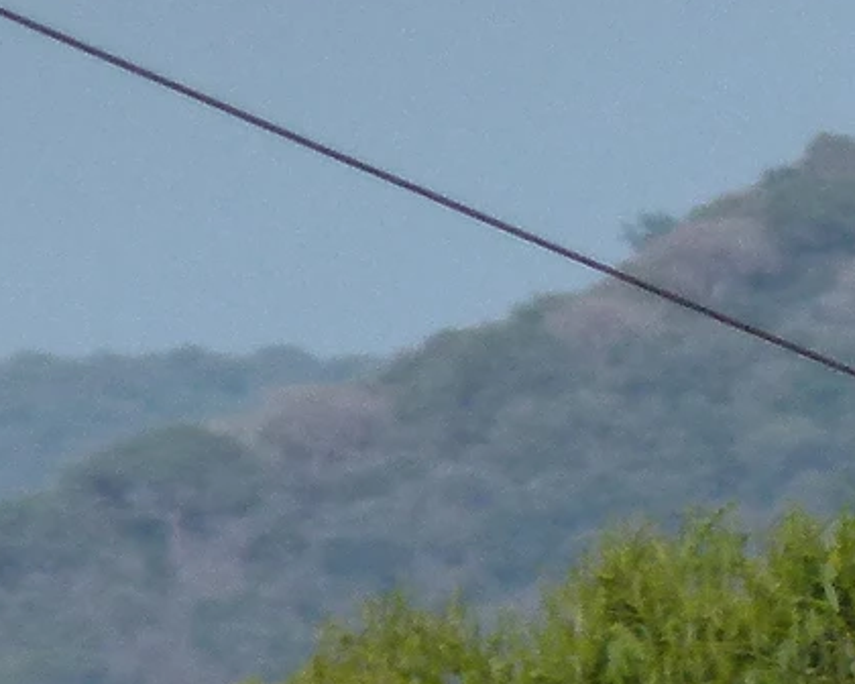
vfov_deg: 0.4
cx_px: 1525
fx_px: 90287
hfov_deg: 0.5
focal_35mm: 3568
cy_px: -45
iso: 160
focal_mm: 108
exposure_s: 1/640
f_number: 5.2
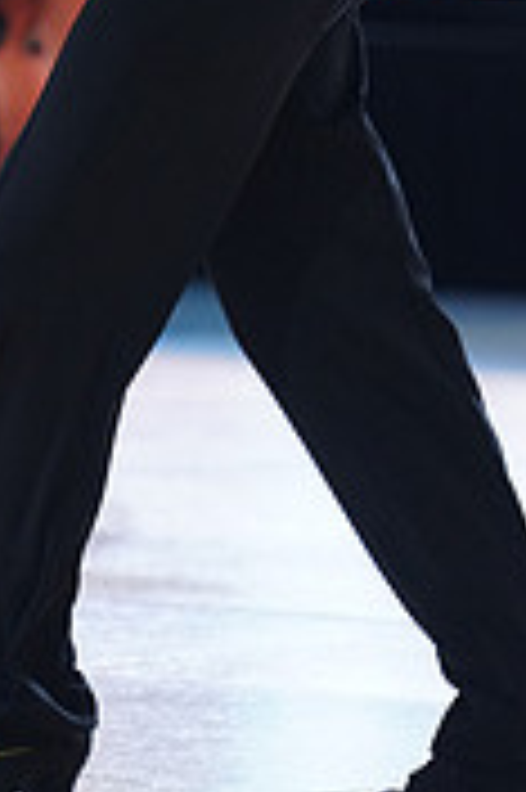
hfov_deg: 2.7
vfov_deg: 4.1
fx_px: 11023
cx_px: -97
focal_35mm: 502
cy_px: -202
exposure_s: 1/400
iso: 1250
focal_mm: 152
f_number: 2.8
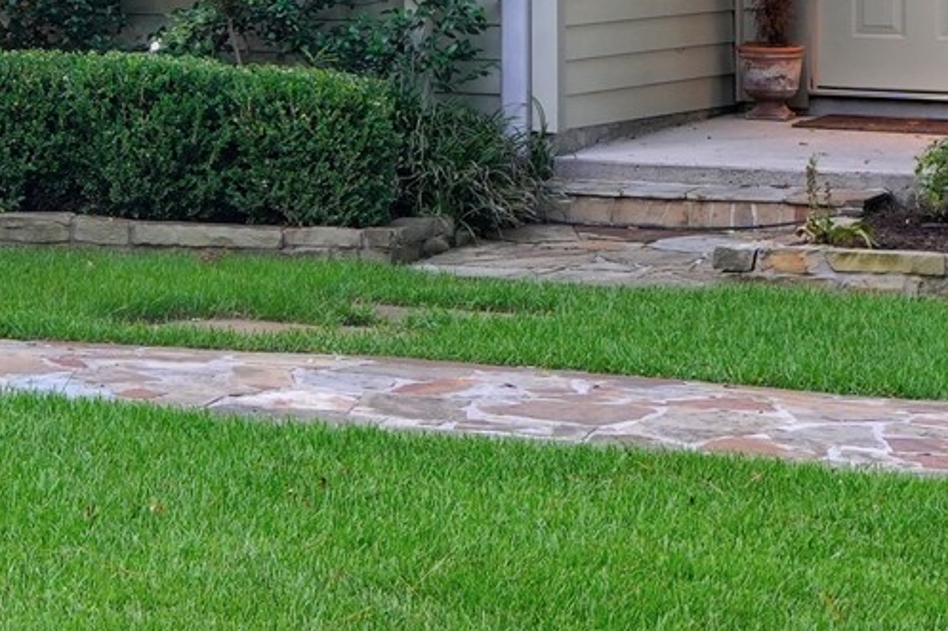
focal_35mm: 153
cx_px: -341
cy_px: -525
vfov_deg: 8.6
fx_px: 4027
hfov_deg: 12.9
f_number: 8
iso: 400
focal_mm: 35
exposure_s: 1/3.33
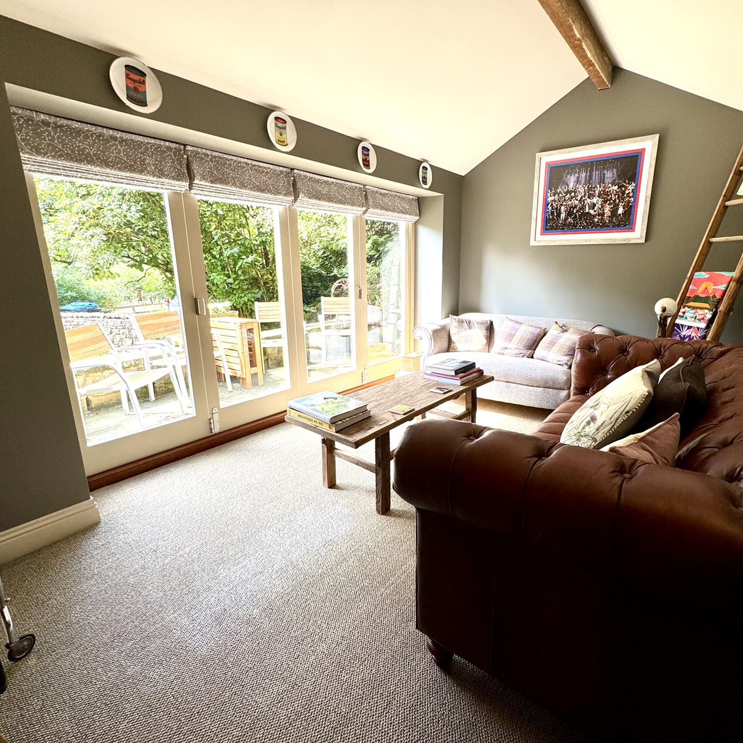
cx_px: 405
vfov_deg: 84.0
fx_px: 413
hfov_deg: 83.8
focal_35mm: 17
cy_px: 368
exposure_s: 1/137
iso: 40
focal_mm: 2.22
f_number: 2.2
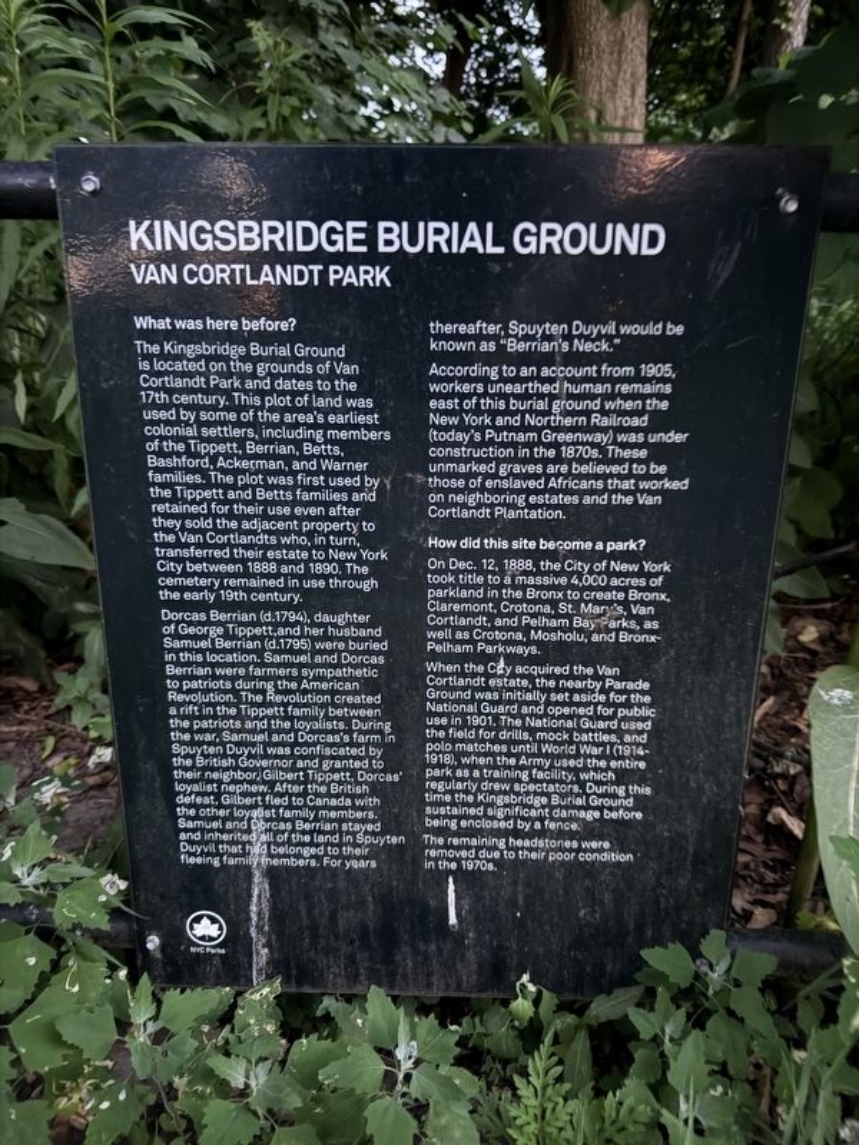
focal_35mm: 24
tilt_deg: -18.5
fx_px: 794
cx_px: 430
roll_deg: -0.2
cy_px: 572
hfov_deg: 56.8
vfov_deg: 71.6
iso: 2500
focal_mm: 6.76
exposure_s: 1/5
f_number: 1.78
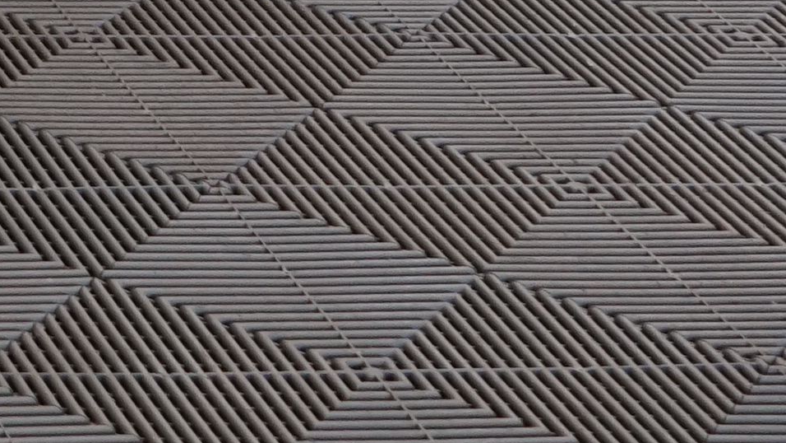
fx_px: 3835
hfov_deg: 10.2
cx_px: -1089
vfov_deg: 6.1
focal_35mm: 184
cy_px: -838
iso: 1250
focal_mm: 28
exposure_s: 1/30
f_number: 6.3
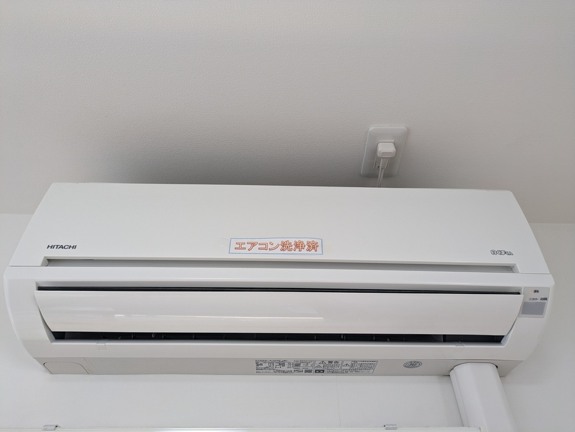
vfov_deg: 54.9
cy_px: 216
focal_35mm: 25
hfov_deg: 69.4
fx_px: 415
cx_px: 288
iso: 81
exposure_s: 1/60
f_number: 1.89
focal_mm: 5.43
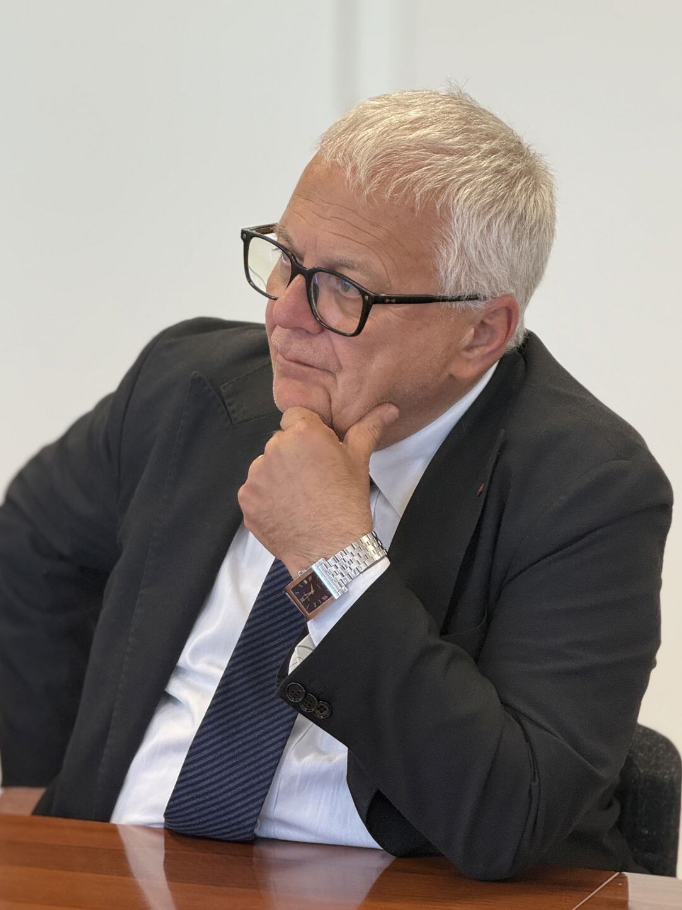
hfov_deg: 11.1
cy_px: 435
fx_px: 3494
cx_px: 333
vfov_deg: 14.8
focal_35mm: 133
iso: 250
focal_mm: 15.66
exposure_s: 1/100
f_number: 2.8
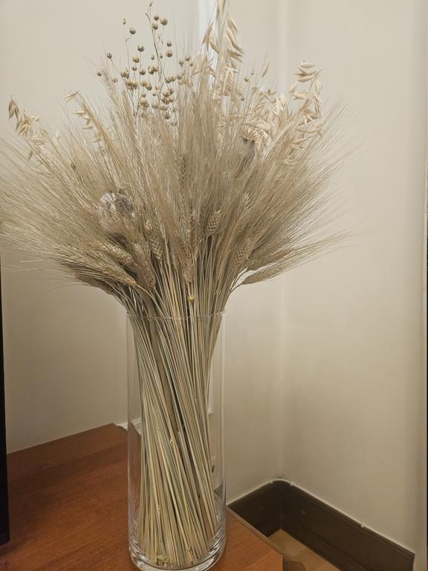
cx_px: 214
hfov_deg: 58.9
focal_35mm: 23
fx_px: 379
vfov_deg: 73.9
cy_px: 286
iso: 1000
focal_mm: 5.4
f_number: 1.8
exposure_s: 1/100
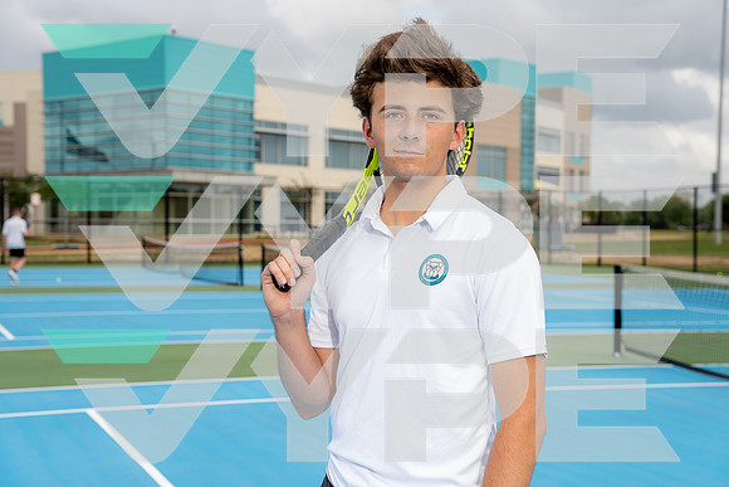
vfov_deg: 23.4
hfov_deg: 34.5
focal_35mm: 58
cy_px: 244
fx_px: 1175
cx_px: 364
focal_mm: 58
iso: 100
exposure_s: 1/250
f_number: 5.6
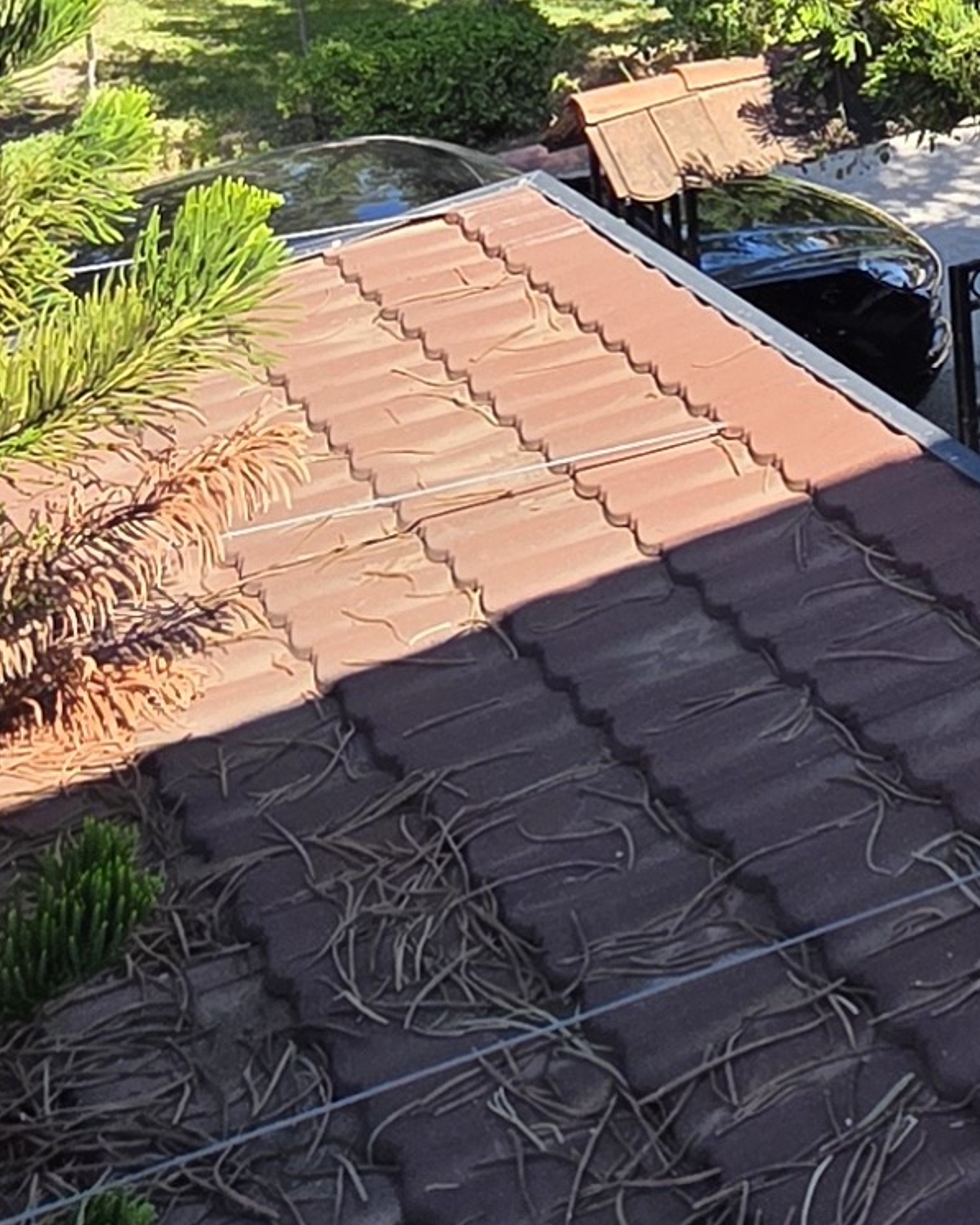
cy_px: -384
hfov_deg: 20.7
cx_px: 1233
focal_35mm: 68
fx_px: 2465
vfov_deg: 24.3
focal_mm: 2.2
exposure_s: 1/2000
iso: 100
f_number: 1.9
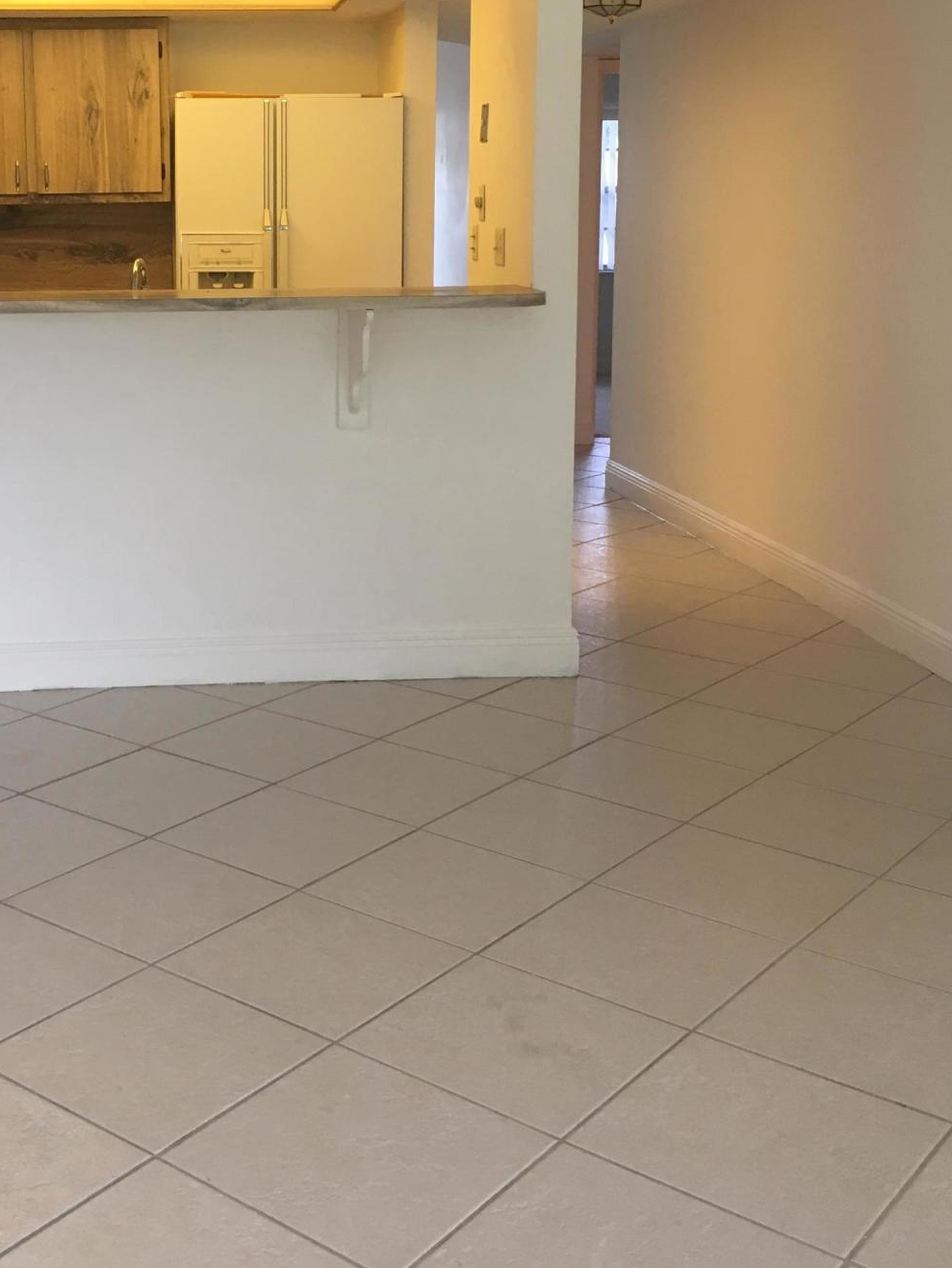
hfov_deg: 32.3
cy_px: 417
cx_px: 241
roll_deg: -0.1
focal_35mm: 44
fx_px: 1613
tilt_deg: -7.4
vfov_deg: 42.3
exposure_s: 1/30
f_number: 2.2
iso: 64
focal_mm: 4.15
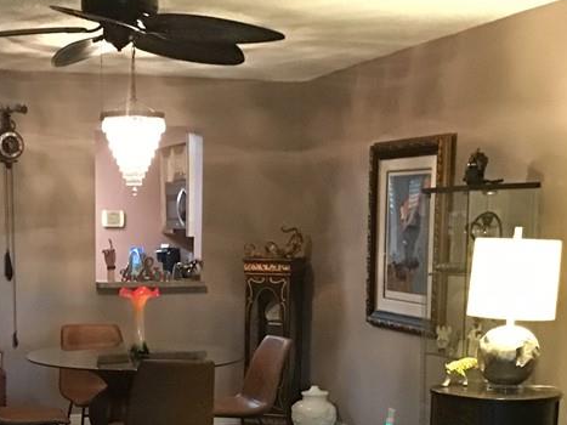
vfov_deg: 21.0
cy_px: 408
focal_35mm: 68
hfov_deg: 28.2
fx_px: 1114
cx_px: 147
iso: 400
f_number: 2.4
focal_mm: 3.3
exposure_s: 1/15
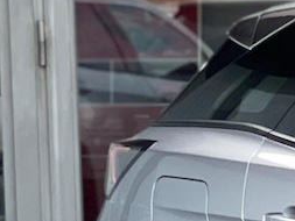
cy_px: 366
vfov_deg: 3.1
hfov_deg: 4.1
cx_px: 865
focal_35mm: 473
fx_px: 4033
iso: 32
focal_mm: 7.5
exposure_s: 1/121
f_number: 2.2
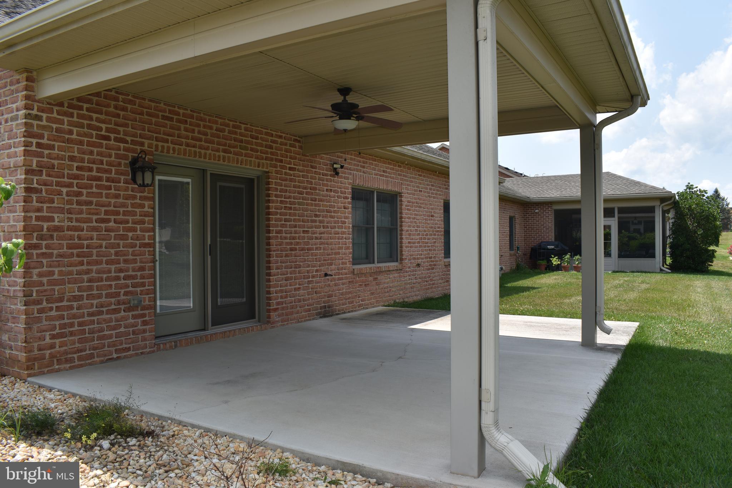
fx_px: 549
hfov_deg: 67.4
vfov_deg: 47.9
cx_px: 366
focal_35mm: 27
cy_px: 244
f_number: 9
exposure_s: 1/200
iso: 100
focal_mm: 18
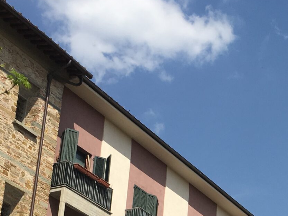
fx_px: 741
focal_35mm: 89
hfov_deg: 21.6
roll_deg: -2.3
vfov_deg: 15.8
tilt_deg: +18.0
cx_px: 255
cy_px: 283
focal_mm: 4.15
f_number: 2.2
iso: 25
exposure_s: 1/2137
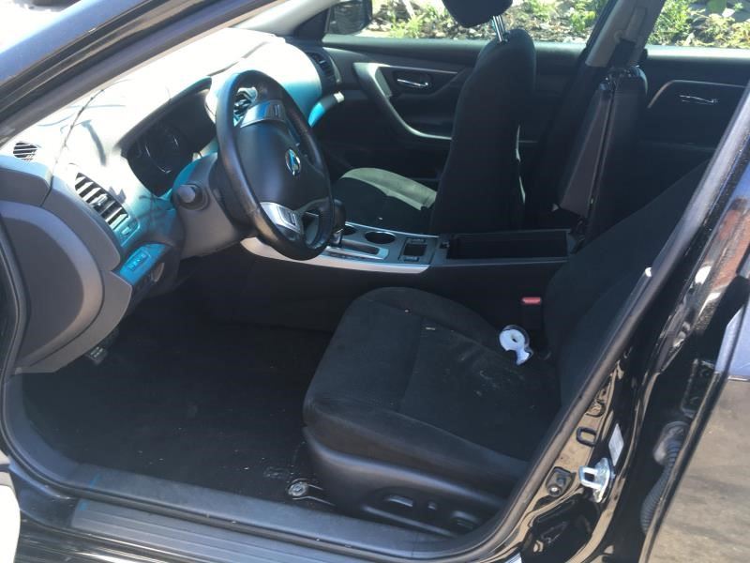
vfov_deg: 48.2
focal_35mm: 29
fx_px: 628
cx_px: 375
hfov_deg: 61.7
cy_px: 282
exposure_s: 1/60
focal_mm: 4.15
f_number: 2.2
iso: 32
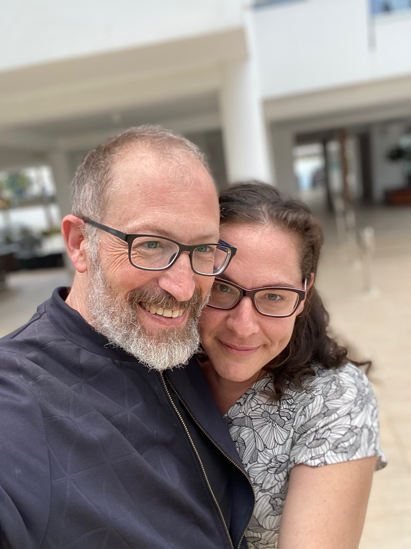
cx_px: 206
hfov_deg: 46.8
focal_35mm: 30
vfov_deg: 60.0
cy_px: 274
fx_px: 475
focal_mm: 2.71
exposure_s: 1/122
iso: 80
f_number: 2.2
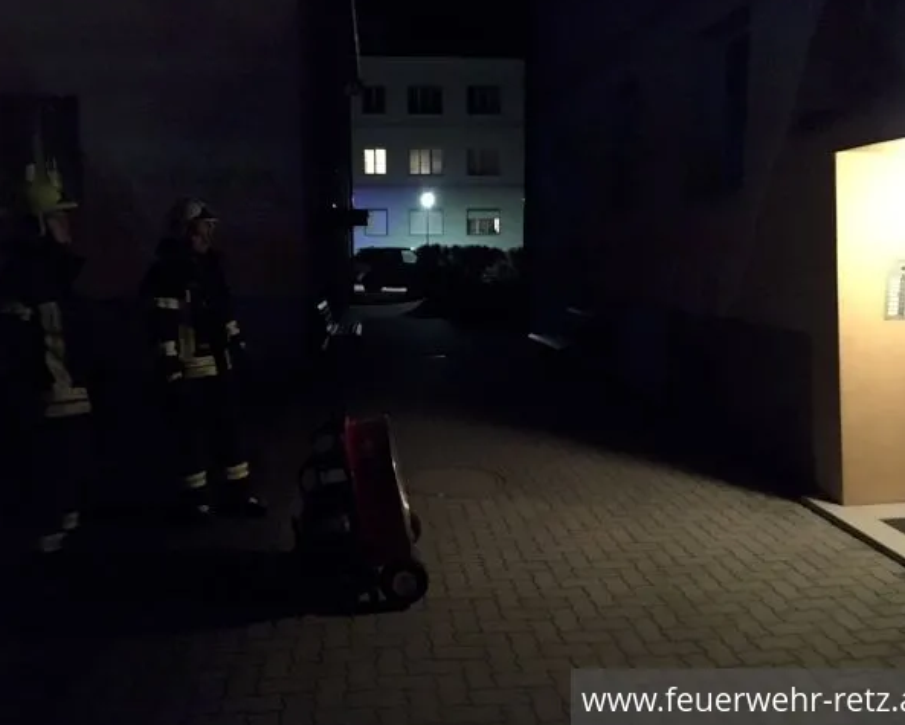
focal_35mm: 31
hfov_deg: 57.1
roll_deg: +0.6
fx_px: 831
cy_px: 362
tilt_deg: -7.6
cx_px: 443
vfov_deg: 47.1
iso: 2000
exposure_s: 1/17
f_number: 2.2
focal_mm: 4.15
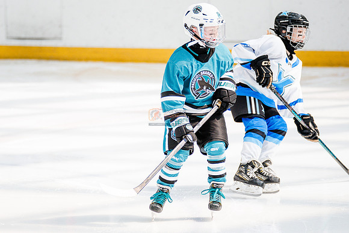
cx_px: 119
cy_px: 149
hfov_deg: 7.4
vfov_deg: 5.0
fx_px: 2680
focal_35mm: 276
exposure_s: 1/2500
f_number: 3.2
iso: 1250
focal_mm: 197
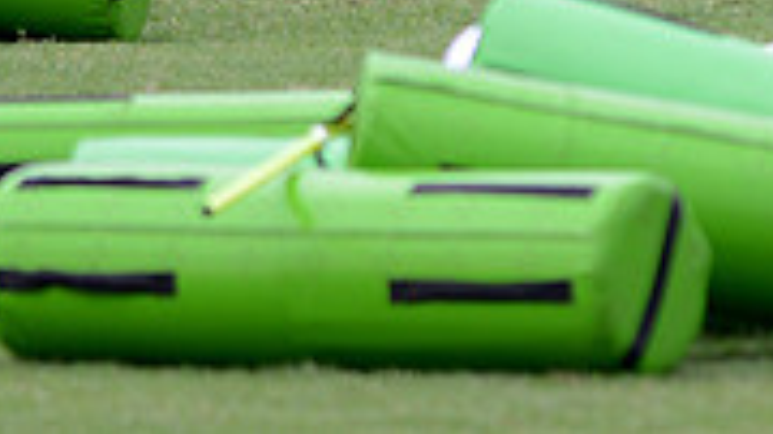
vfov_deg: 1.2
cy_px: -393
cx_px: 326
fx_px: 20710
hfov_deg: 2.1
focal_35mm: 1011
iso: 200
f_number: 2.8
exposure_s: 1/1000
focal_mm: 300
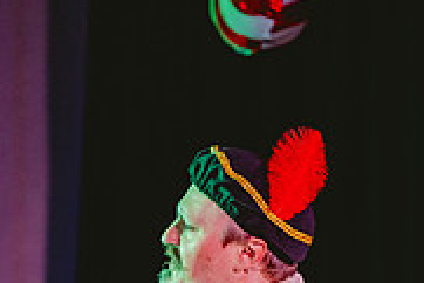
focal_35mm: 774
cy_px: 370
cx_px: 88
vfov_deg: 1.8
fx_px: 9123
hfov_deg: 2.7
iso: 1600
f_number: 2.8
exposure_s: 1/320
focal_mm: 200
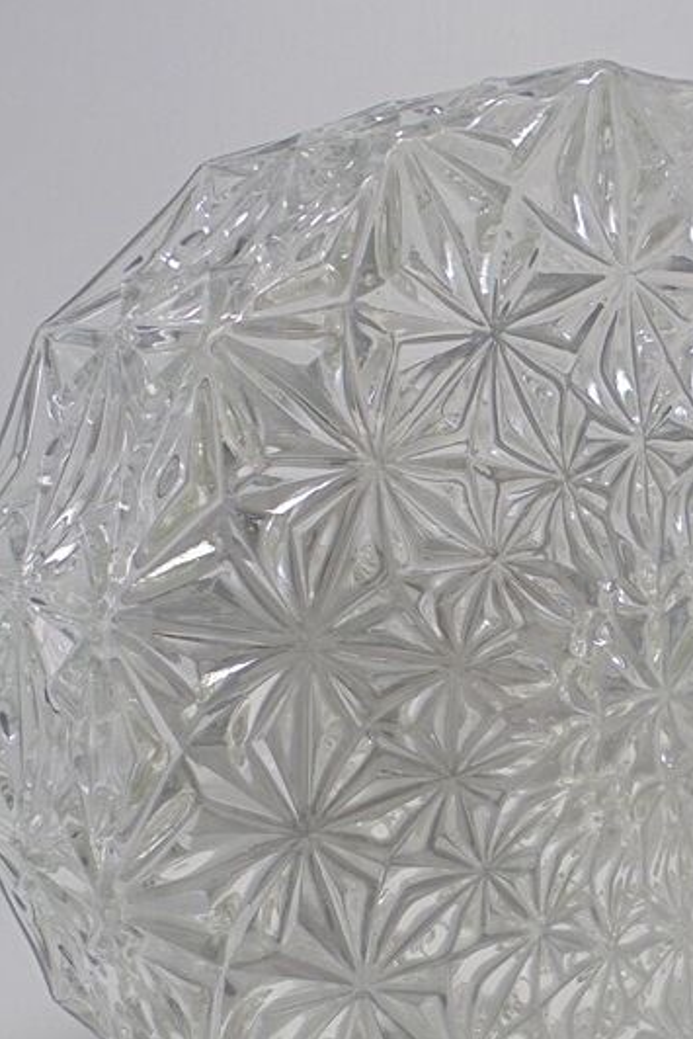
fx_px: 1472
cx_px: 499
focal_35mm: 51
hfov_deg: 26.2
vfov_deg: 38.5
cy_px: 674
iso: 100
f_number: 3.7
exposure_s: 1/100
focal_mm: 5.3
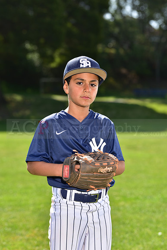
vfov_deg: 15.2
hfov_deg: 10.2
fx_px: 939
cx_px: 84
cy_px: 125
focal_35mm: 135
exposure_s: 1/250
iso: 100
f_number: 5.6
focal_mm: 135
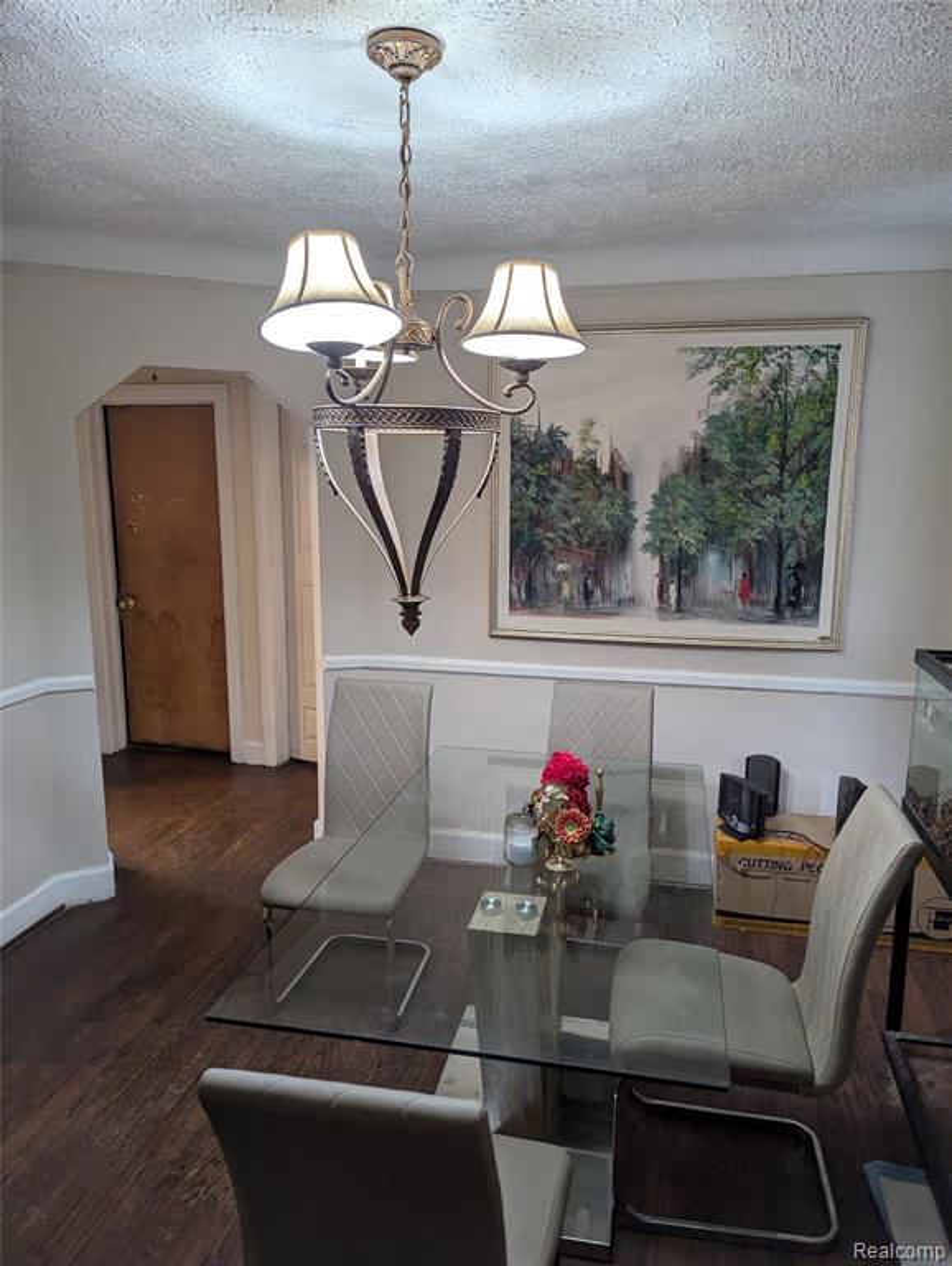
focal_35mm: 24
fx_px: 878
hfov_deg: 56.9
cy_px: 633
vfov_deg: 71.5
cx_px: 476
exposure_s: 1/120
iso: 282
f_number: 1.85
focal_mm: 6.81
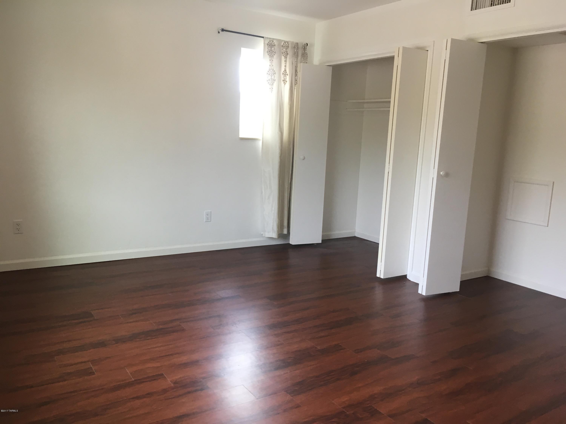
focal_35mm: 29
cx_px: 283
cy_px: 212
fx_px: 474
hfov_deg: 61.7
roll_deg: -1.5
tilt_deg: -8.0
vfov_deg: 48.2
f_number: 2.2
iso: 64
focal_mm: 4.15
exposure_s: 1/30
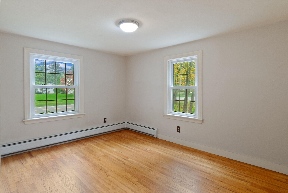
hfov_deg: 89.9
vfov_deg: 67.5
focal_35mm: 18
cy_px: 96
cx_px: 144
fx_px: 144
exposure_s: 1/1.25
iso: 200
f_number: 11
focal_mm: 12
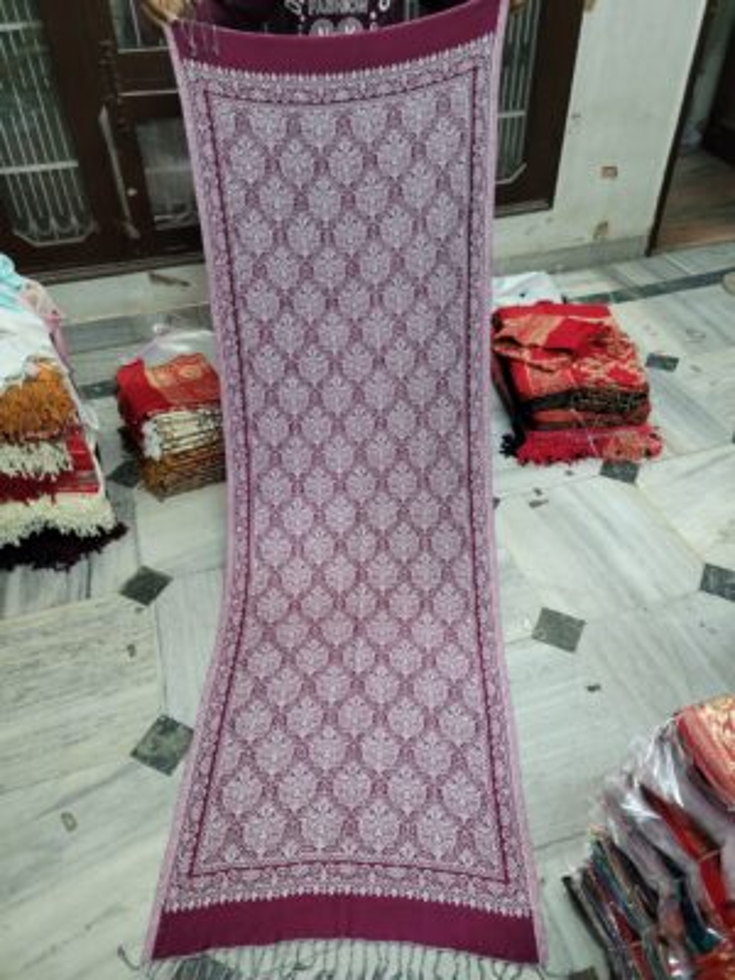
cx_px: 368
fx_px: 736
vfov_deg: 67.3
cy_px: 490
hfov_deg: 53.1
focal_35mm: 26
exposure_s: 1/50
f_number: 1.8
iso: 800
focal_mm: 5.4
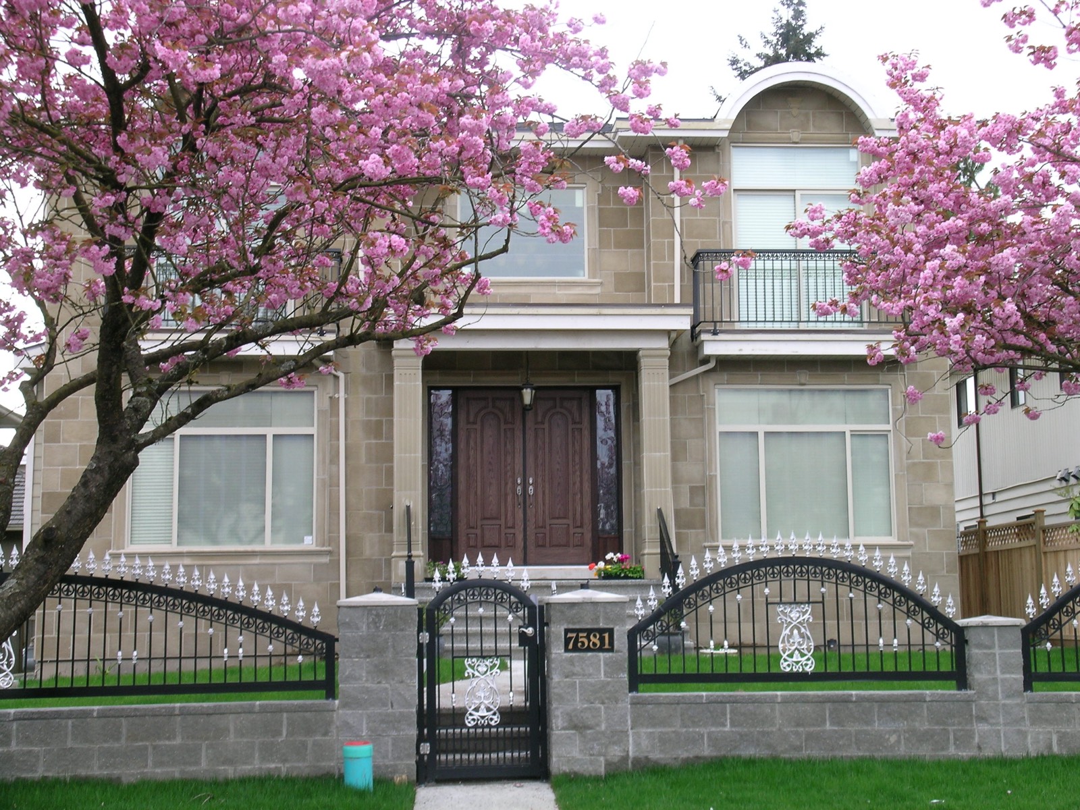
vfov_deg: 24.0
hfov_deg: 31.7
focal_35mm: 61
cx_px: 540
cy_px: 405
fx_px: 1903
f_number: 5.2
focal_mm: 12.6
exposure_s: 1/81.8
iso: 50
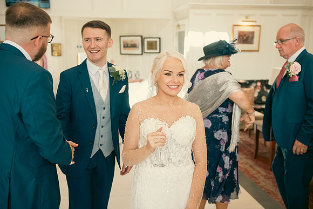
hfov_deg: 48.4
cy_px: 104
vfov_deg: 33.4
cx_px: 156
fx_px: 348
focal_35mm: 40
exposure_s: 1/160
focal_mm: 40
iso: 800
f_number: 3.5
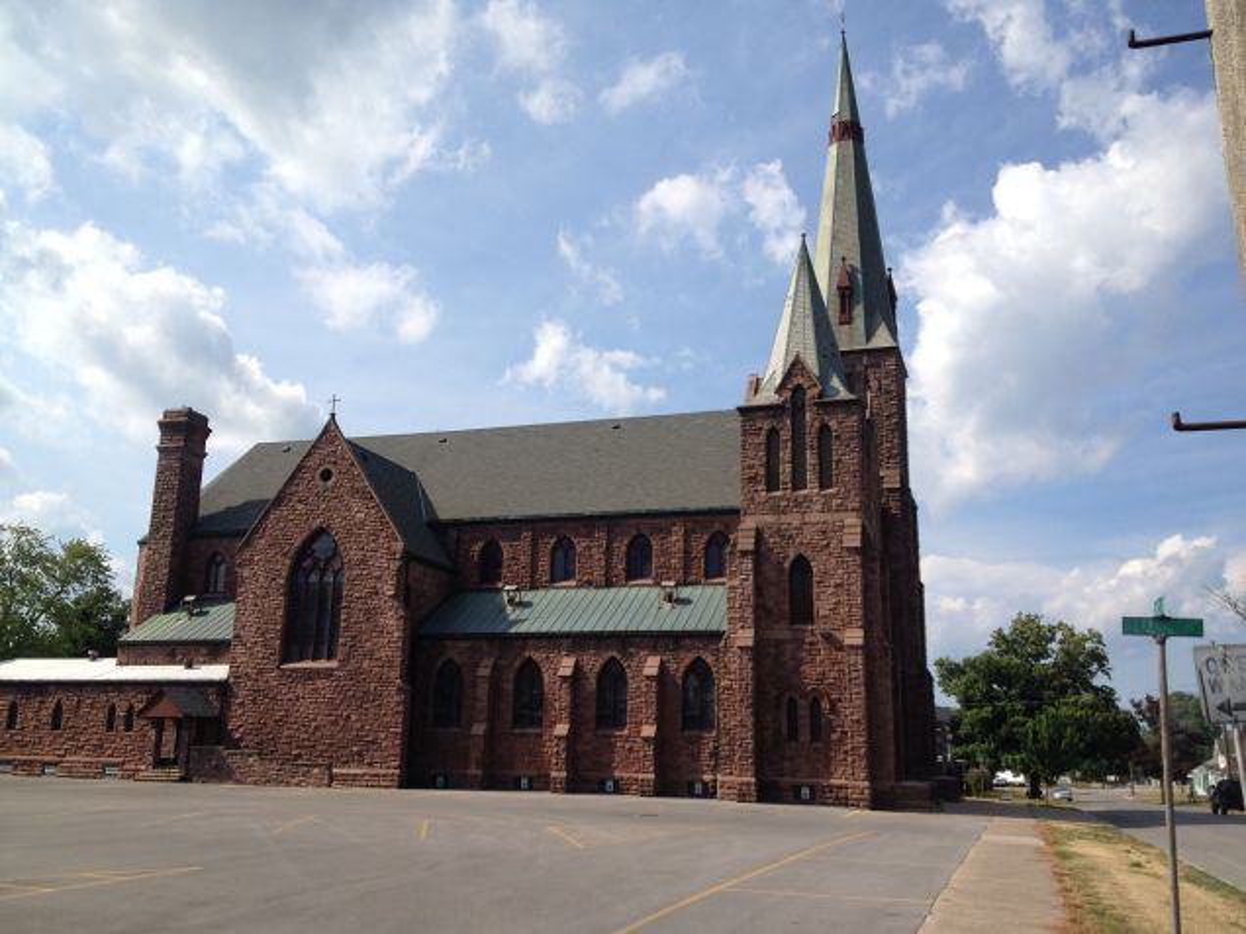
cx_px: 623
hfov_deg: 52.6
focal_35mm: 35
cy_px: 467
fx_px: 1260
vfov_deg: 40.7
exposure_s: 1/1972
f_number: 2.4
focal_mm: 4.28
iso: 50
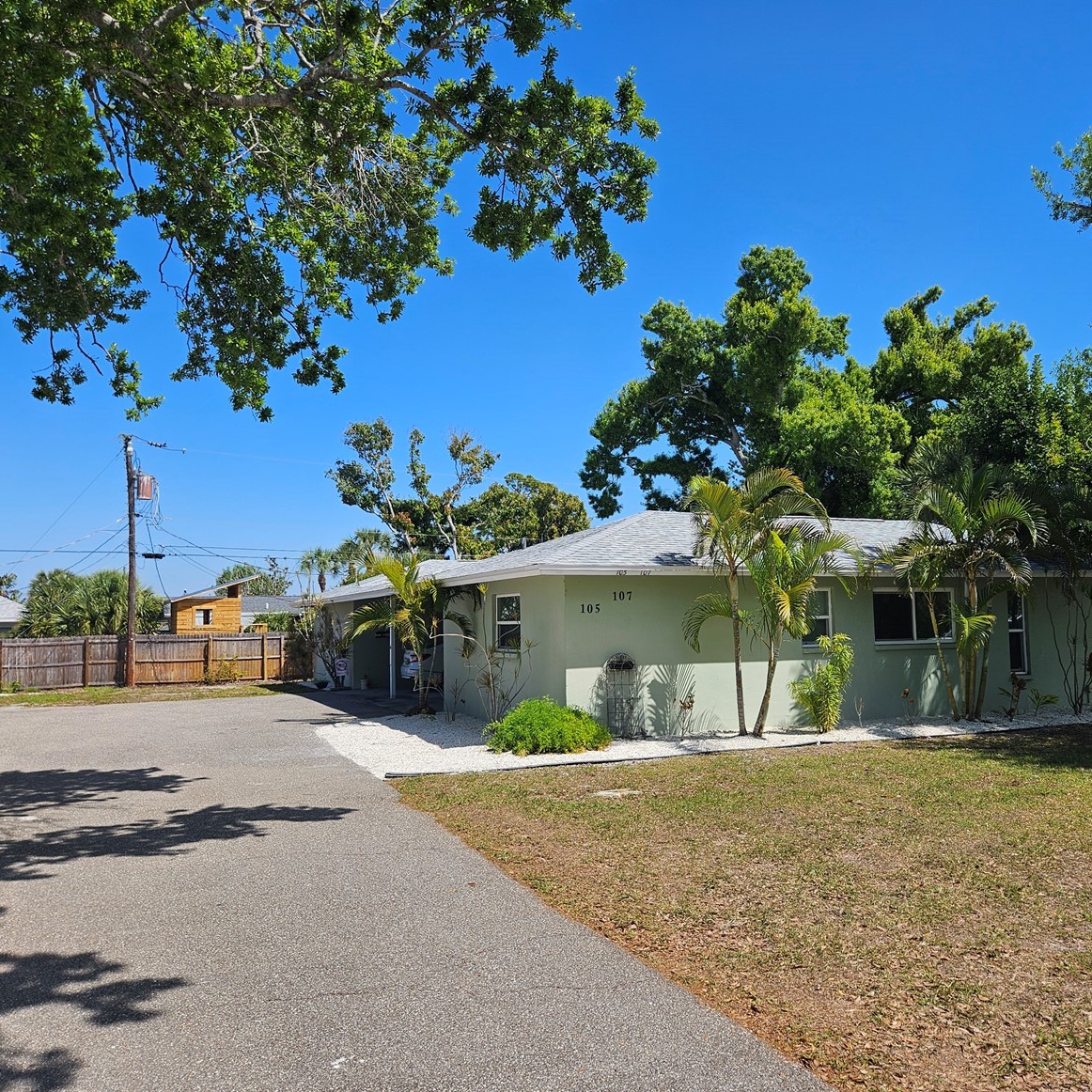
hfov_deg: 57.0
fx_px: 999
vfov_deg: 57.3
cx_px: 631
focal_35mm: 28
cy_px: 541
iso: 25
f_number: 1.8
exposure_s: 1/2116
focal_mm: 5.4
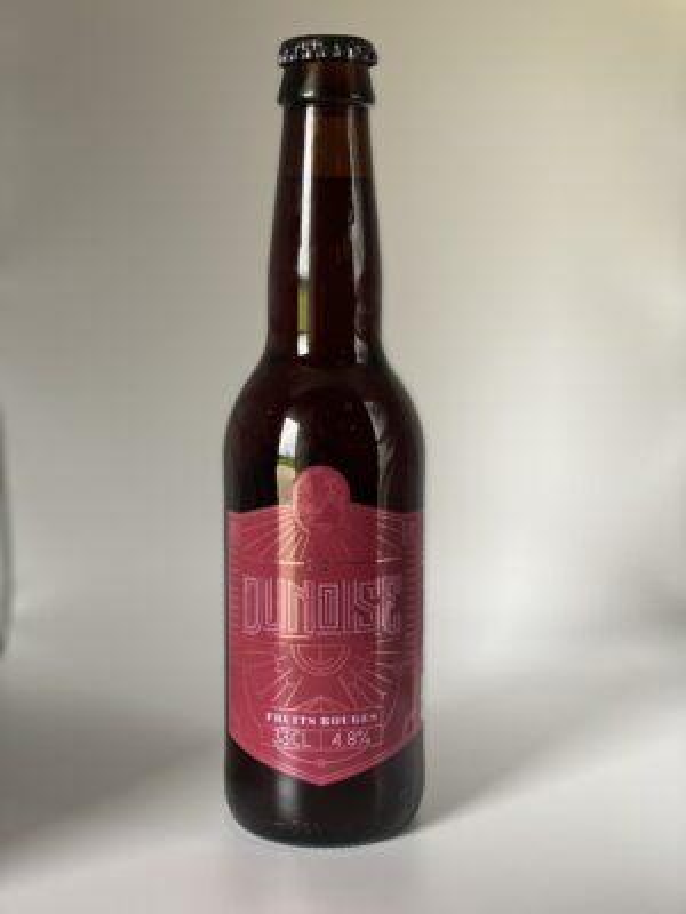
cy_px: 457
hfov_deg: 28.0
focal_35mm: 52
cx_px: 343
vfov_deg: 36.8
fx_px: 1374
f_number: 2
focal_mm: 6
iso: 100
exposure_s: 1/122
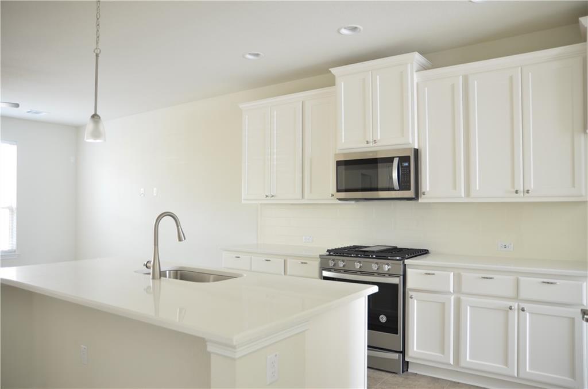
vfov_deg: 50.2
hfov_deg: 70.6
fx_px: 415
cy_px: 194
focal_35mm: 26
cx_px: 294
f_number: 2.8
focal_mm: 17
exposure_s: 1/4
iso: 100
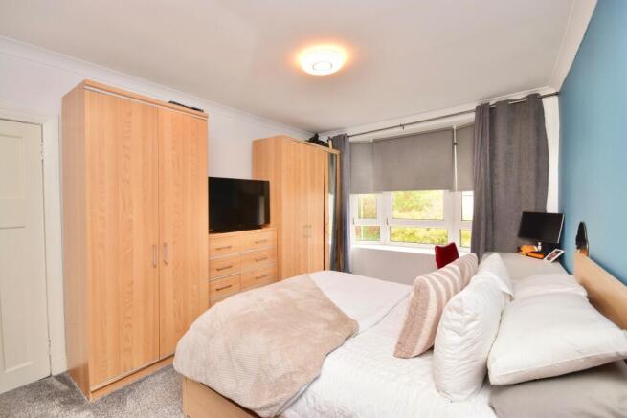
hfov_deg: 100.4
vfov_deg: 77.4
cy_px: 209
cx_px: 314
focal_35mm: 15
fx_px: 261
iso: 800
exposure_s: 1/80
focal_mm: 10
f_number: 9
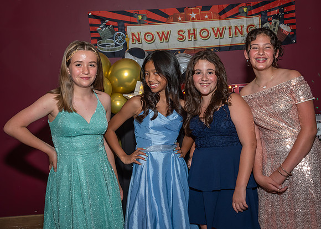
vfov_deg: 30.2
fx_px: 424
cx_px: 178
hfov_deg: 41.4
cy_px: 118
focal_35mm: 47
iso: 400
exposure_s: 1/250
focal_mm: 26
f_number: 5.6
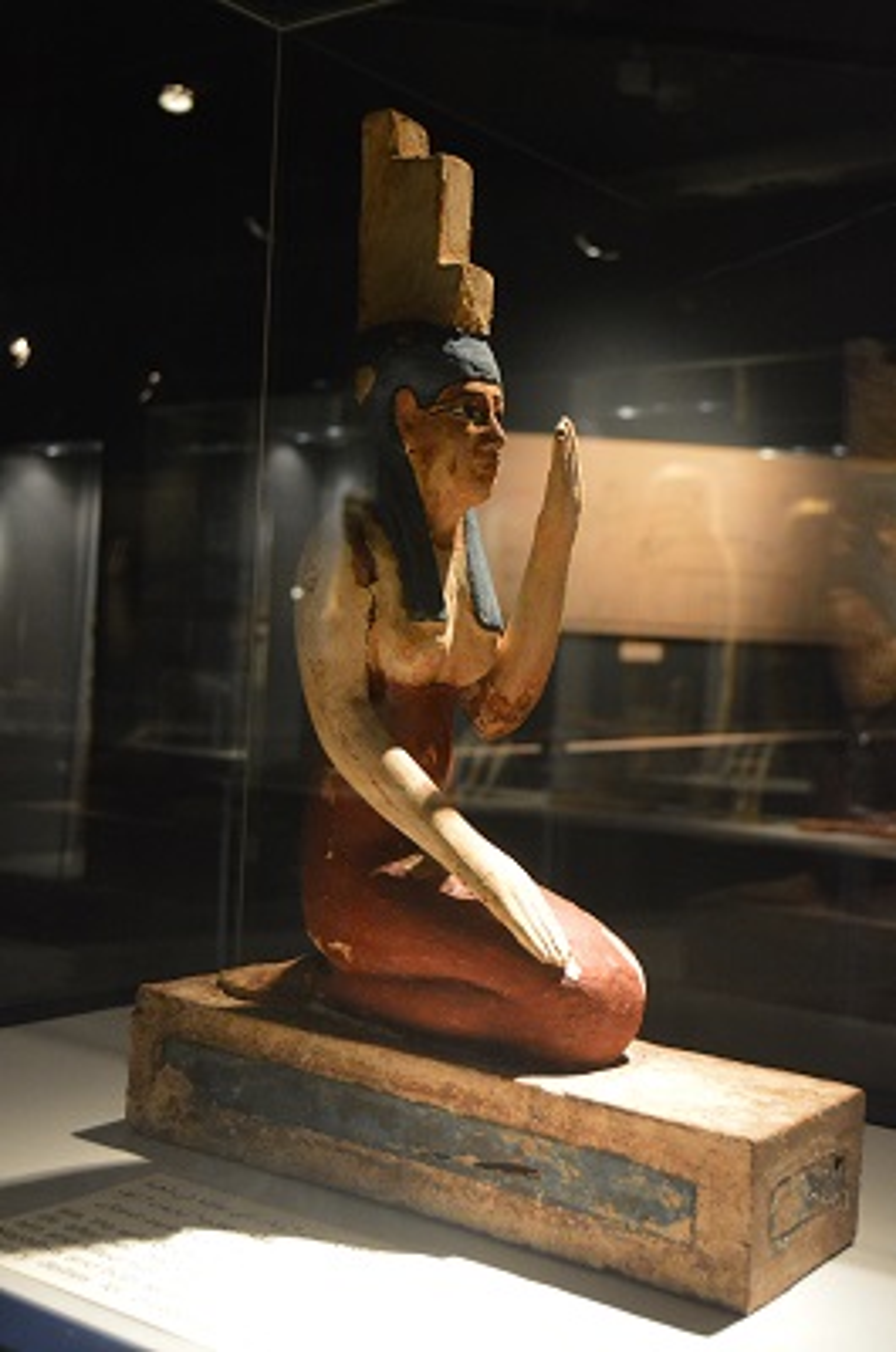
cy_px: 676
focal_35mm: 42
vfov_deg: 46.5
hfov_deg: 31.8
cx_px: 448
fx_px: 1575
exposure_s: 1/8
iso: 3200
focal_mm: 28
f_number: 4
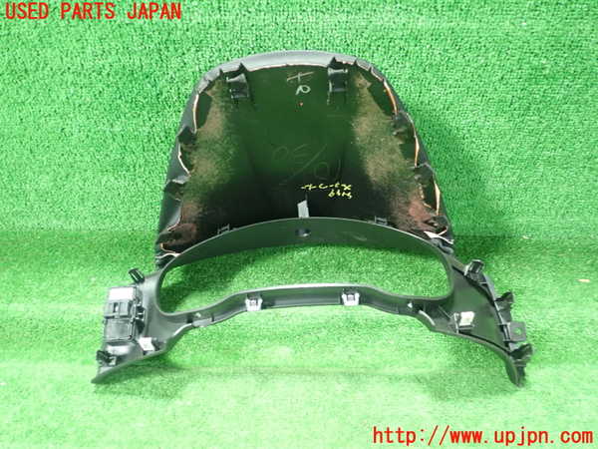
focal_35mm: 30
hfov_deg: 60.0
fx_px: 518
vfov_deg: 46.8
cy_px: 224
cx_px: 299
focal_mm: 5.5
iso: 800
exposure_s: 1/50
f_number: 2.3
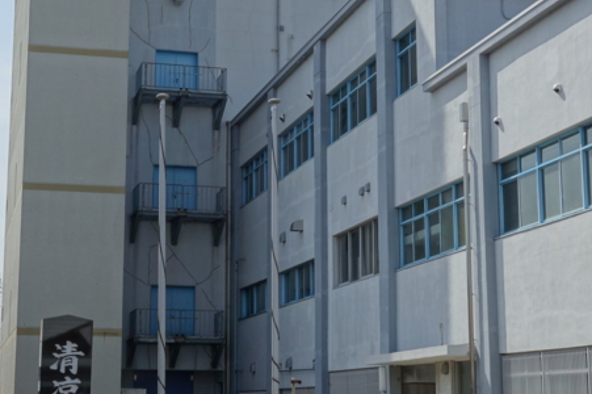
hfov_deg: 28.4
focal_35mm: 71
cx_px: 260
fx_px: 1167
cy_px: 183
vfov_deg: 19.2
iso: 125
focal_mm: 14.93
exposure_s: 1/640
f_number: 5.6
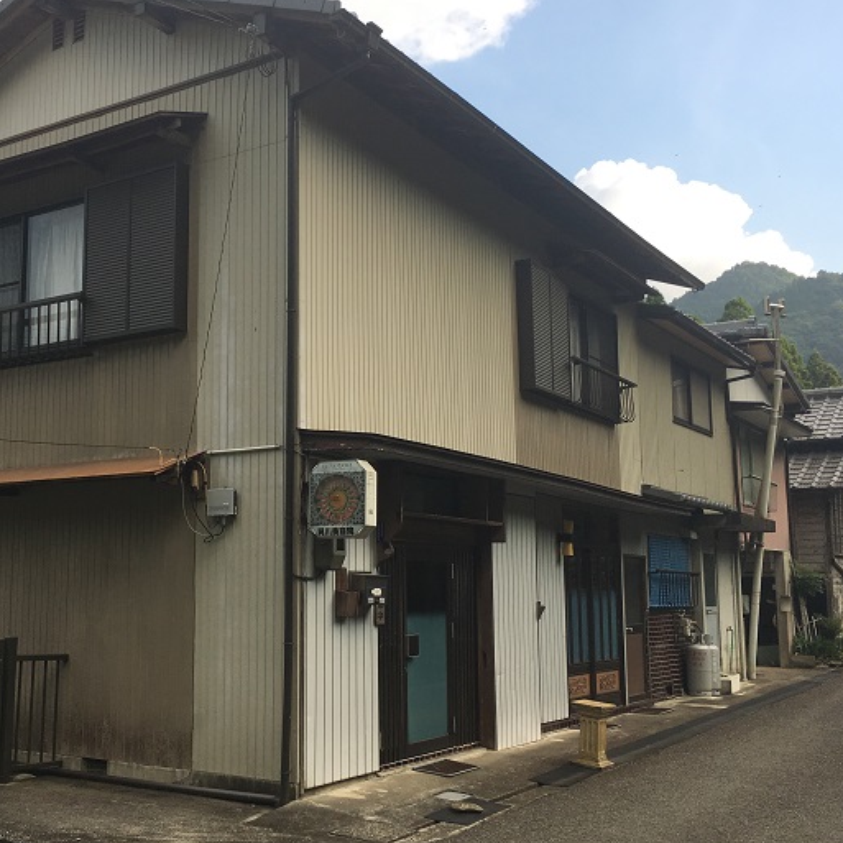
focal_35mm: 40
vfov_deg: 41.9
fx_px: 1102
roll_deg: -2.1
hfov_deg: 41.4
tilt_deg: +8.7
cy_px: 434
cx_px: 288
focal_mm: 4.15
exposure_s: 1/439
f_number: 2.2
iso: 25
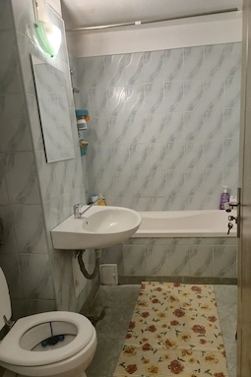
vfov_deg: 71.5
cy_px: 195
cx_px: 147
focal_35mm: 25
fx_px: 262
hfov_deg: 51.0
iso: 125
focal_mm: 5.4
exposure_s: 1/50
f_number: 1.8
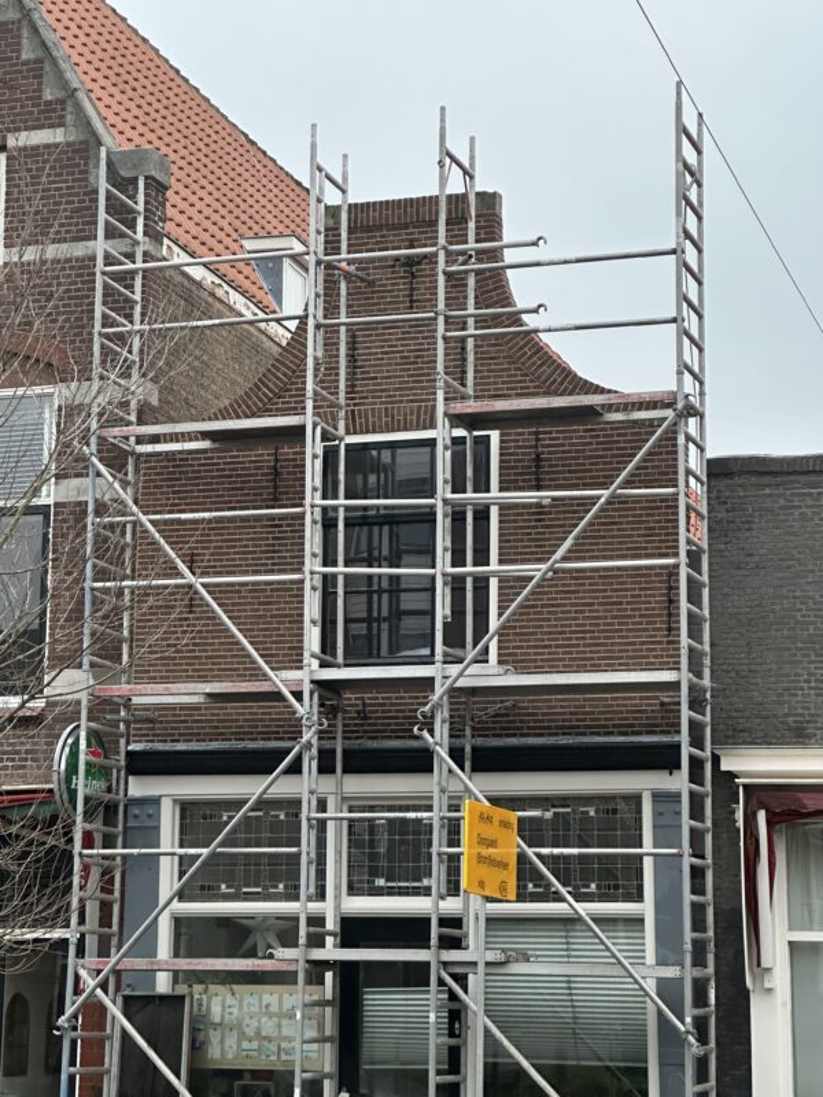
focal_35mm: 77
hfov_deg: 19.1
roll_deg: -1.4
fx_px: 2441
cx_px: 412
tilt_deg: +11.9
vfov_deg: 25.3
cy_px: 548
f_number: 2.8
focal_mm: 9
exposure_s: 1/99
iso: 200
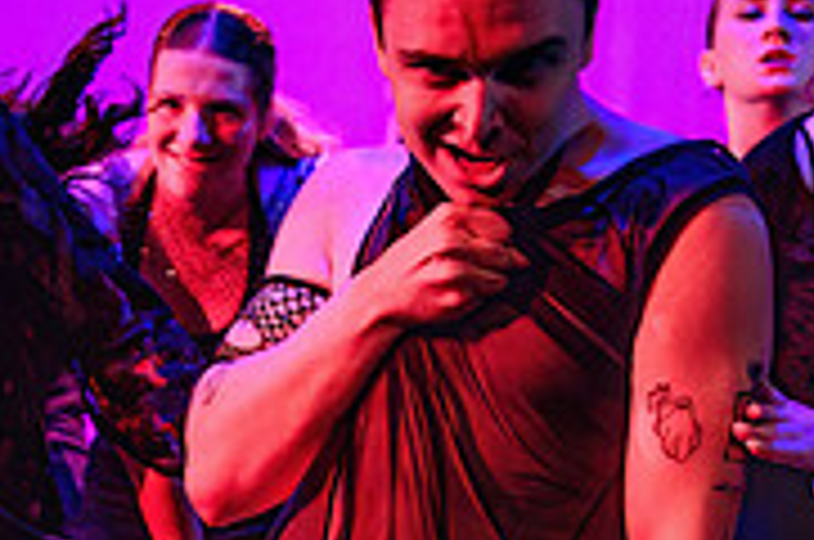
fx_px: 2144
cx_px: 309
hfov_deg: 21.5
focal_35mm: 95
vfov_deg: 14.3
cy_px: 430
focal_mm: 24
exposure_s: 1/300
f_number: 2.8
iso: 3200
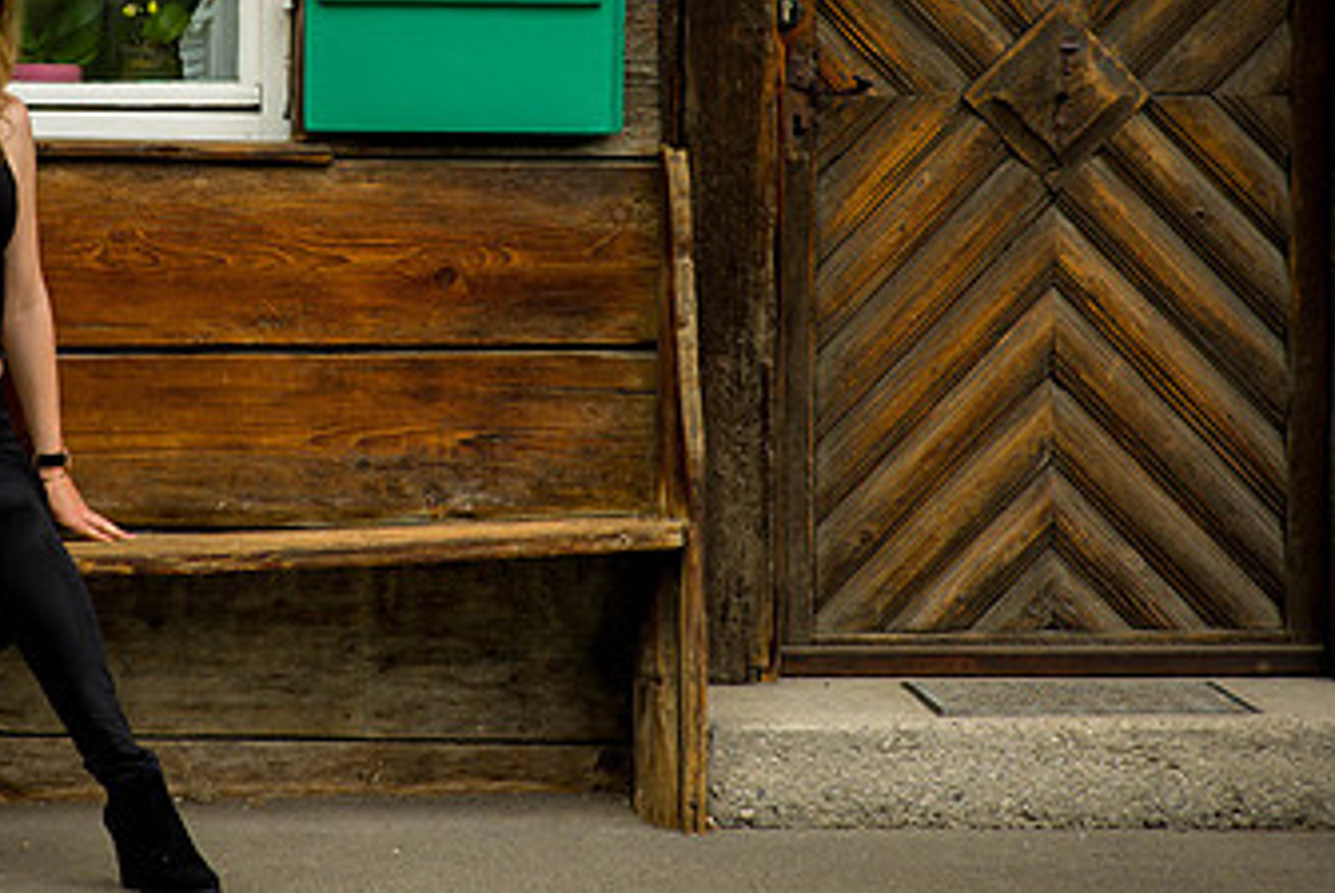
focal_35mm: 147
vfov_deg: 9.3
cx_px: 399
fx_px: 5456
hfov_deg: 13.9
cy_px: 209
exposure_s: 1/800
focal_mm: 85
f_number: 3.2
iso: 250
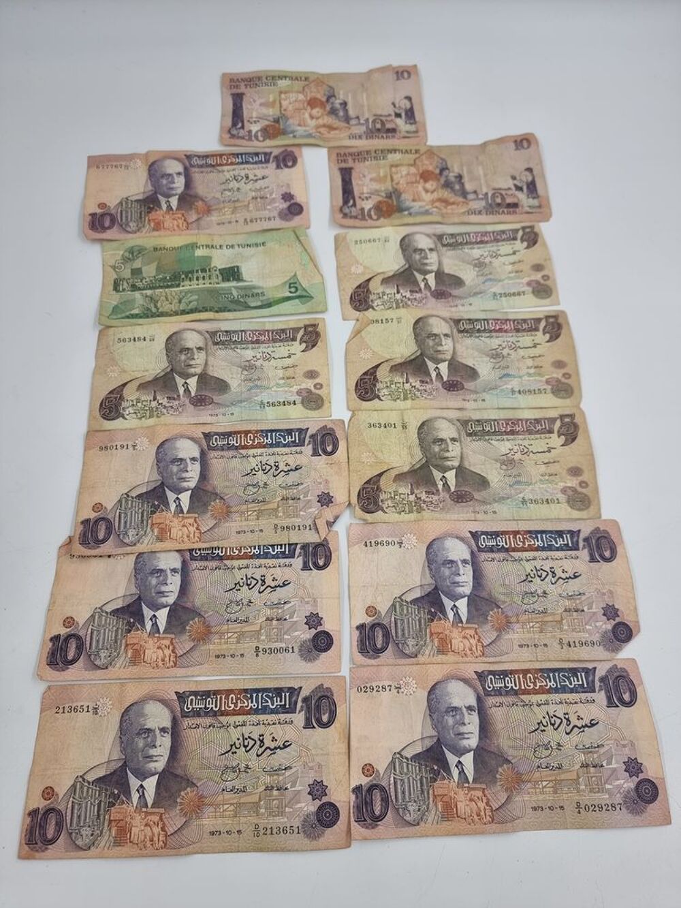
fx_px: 629
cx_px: 340
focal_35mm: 24
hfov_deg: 56.8
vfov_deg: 71.6
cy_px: 454
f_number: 1.8
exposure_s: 1/155
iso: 50
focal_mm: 6.7
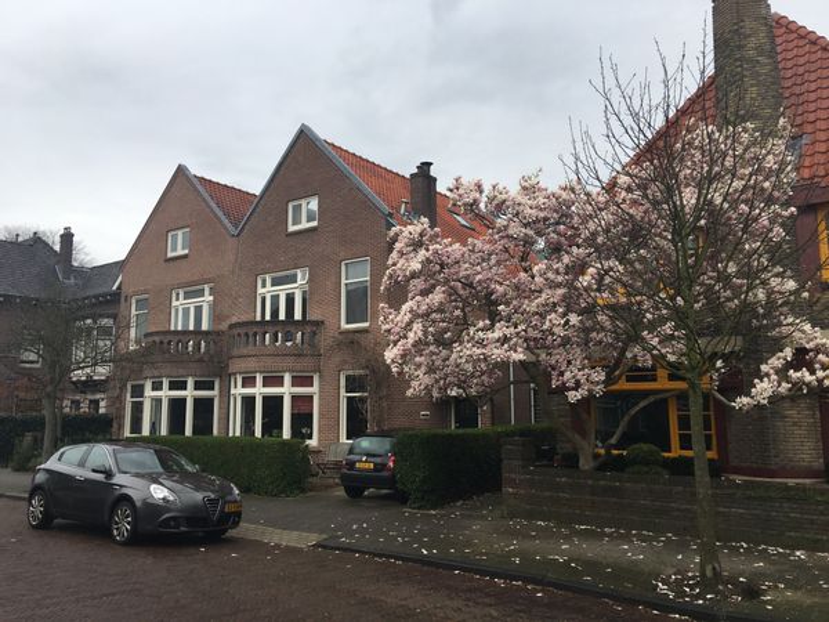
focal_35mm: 29
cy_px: 311
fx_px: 695
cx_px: 414
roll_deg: +0.1
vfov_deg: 48.2
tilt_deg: +9.2
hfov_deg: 61.7
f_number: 2.2
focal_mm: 4.15
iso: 25
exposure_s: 1/705
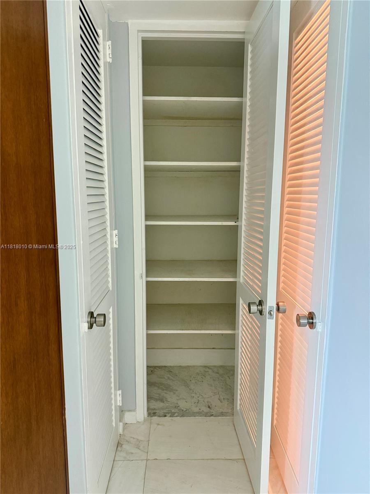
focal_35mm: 24
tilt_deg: -8.5
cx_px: 185
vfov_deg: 71.6
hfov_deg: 56.8
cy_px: 247
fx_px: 342
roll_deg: -0.9
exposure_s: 1/60
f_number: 1.78
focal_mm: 6.76
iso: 320
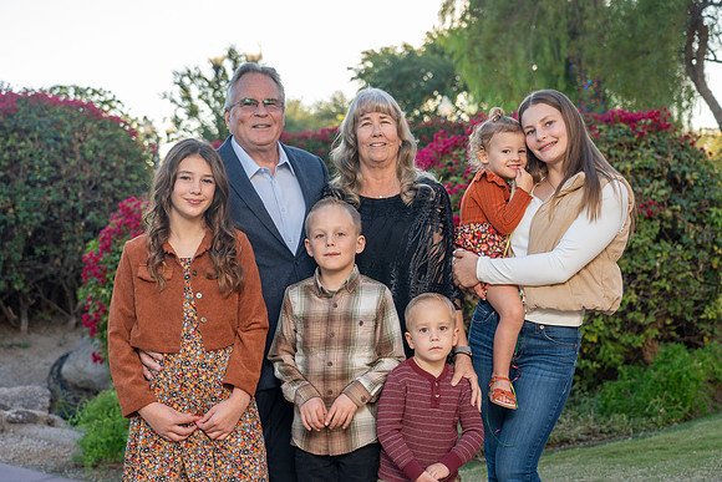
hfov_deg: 38.9
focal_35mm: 51
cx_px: 361
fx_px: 1023
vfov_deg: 26.5
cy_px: 241
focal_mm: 51
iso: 160
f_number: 4
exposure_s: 1/200
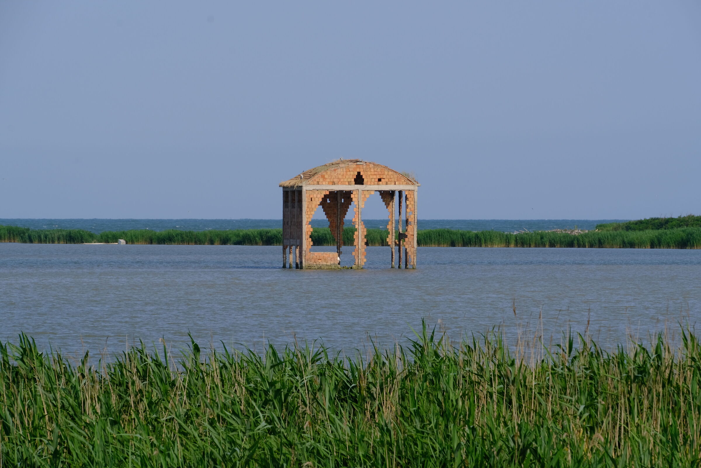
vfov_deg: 4.5
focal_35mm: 305
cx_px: 350
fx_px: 5939
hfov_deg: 6.8
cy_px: 234
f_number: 16
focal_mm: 203
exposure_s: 1/125
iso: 160
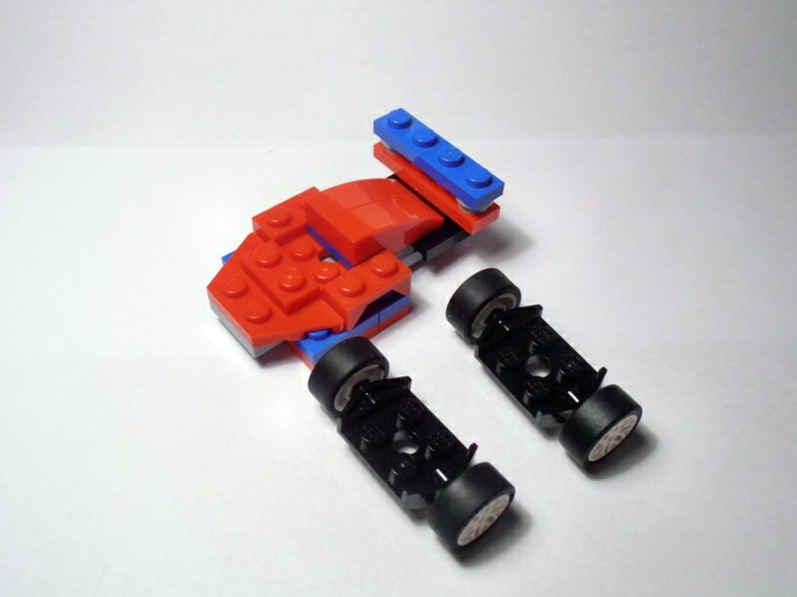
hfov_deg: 50.1
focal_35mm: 37
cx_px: 398
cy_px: 298
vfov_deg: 38.7
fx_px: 852
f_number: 3.9
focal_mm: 6.61
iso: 80
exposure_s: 1/60
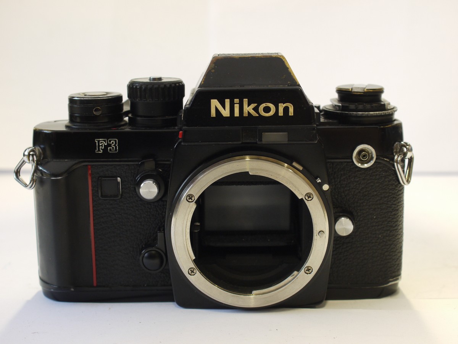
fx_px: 794
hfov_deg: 32.2
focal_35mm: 60
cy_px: 172
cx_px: 229
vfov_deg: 24.4
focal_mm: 30
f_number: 5.6
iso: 400
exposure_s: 1/20
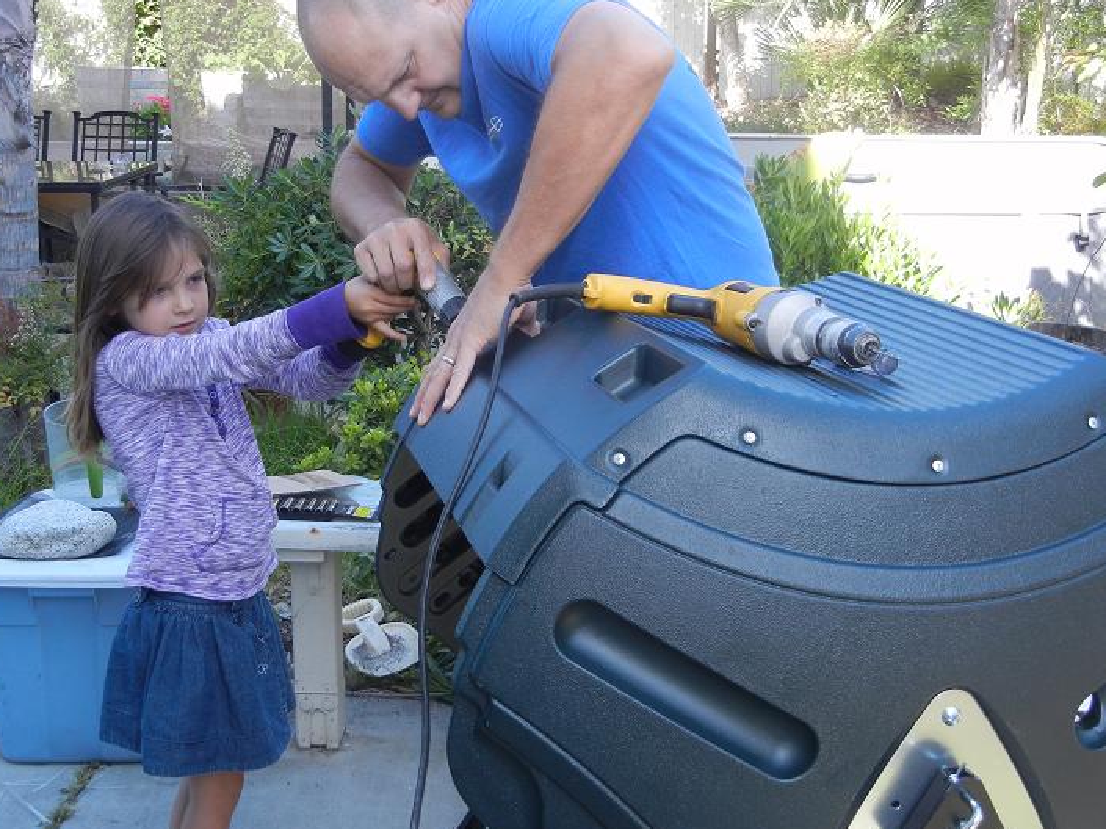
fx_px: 1629
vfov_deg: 28.5
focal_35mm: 51
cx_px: 530
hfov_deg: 37.5
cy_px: 370
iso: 160
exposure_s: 1/128
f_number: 3.8
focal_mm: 8.1
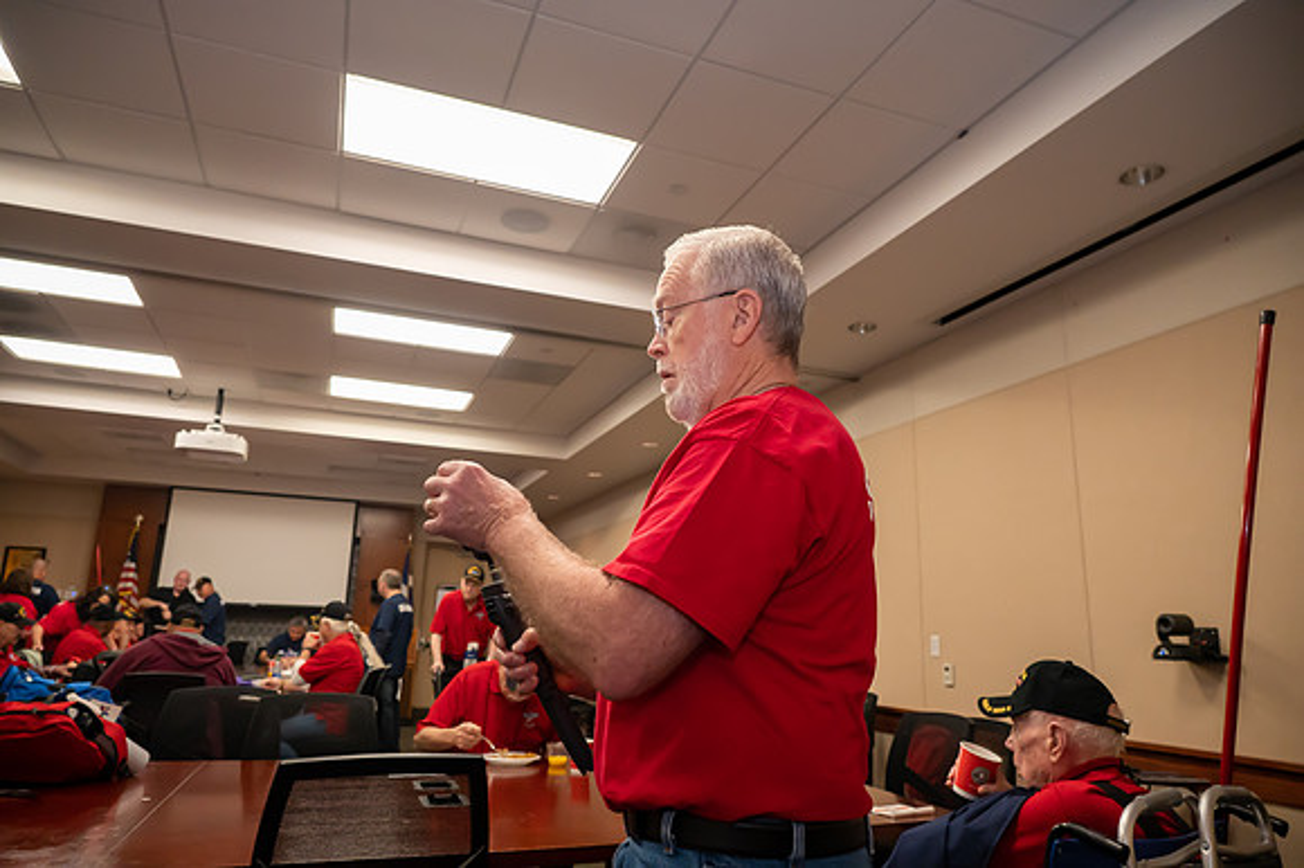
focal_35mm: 24
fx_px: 869
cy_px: 434
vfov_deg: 53.1
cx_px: 652
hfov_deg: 73.8
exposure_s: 1/160
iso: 5000
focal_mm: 24
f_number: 5
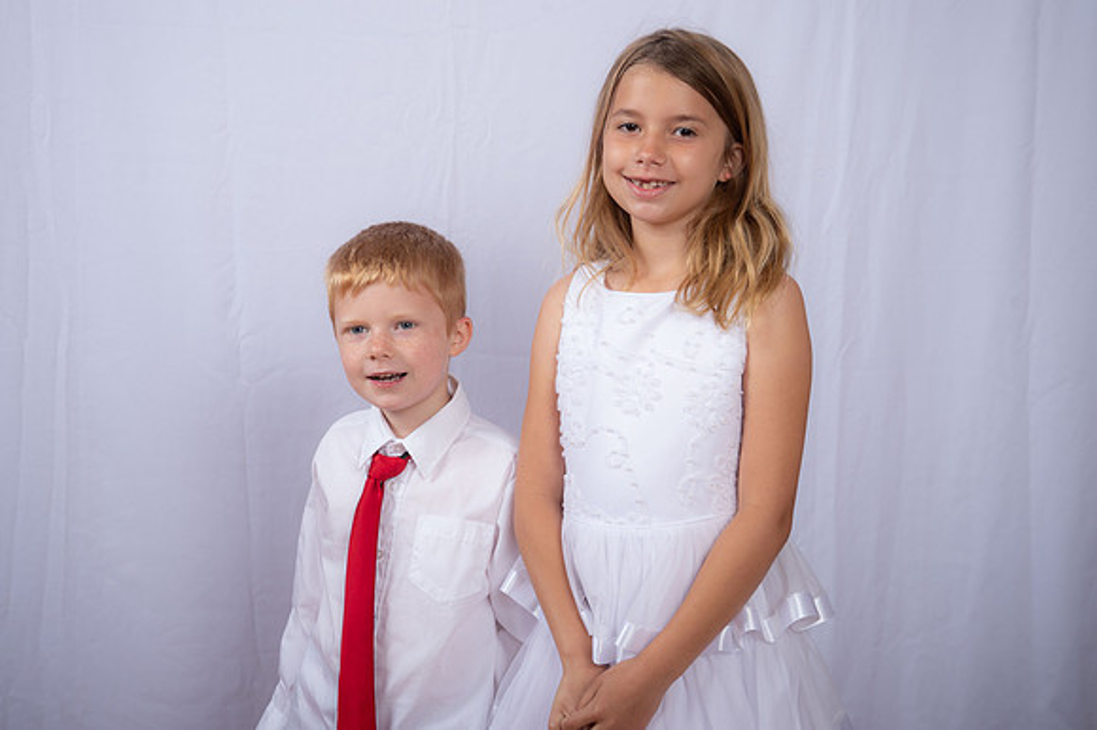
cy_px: 365
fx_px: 1675
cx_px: 548
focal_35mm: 55
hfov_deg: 36.3
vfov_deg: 24.6
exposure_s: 1/160
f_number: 7.1
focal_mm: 55
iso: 250
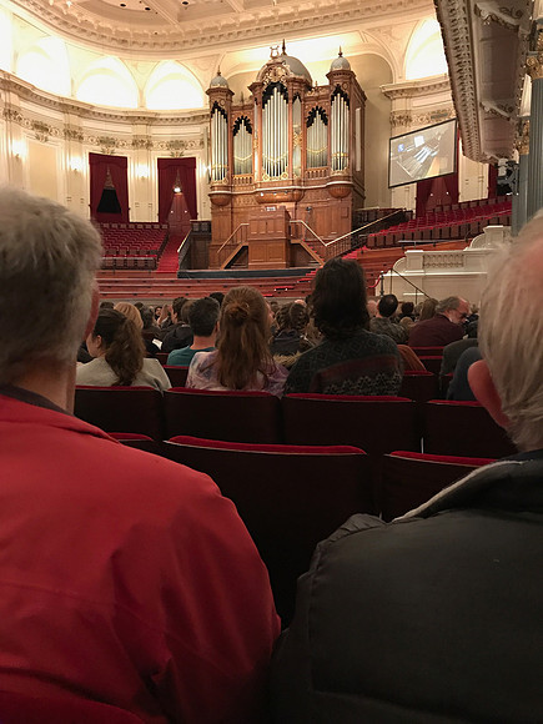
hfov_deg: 49.7
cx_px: 272
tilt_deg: -4.4
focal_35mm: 28
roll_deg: +1.2
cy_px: 362
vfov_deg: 63.4
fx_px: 586
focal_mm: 3.99
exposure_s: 1/5
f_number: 1.8
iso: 100
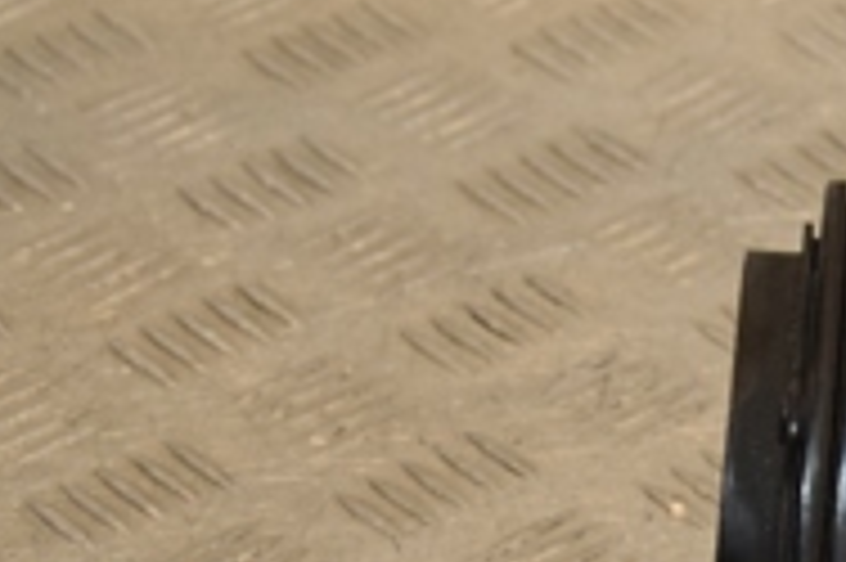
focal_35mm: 230
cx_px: 1336
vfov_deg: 6.0
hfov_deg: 8.7
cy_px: 382
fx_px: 5393
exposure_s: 1/200
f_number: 5.6
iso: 800
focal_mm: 45
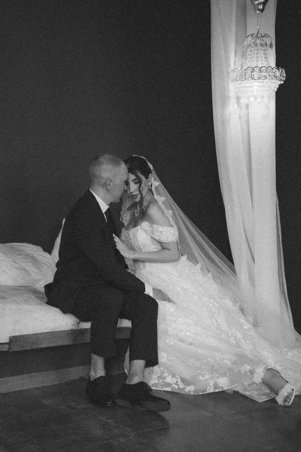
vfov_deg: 33.9
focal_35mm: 59
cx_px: 150
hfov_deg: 23.0
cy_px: 226
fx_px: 740
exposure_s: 1/200
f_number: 2.8
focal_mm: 59
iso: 1000
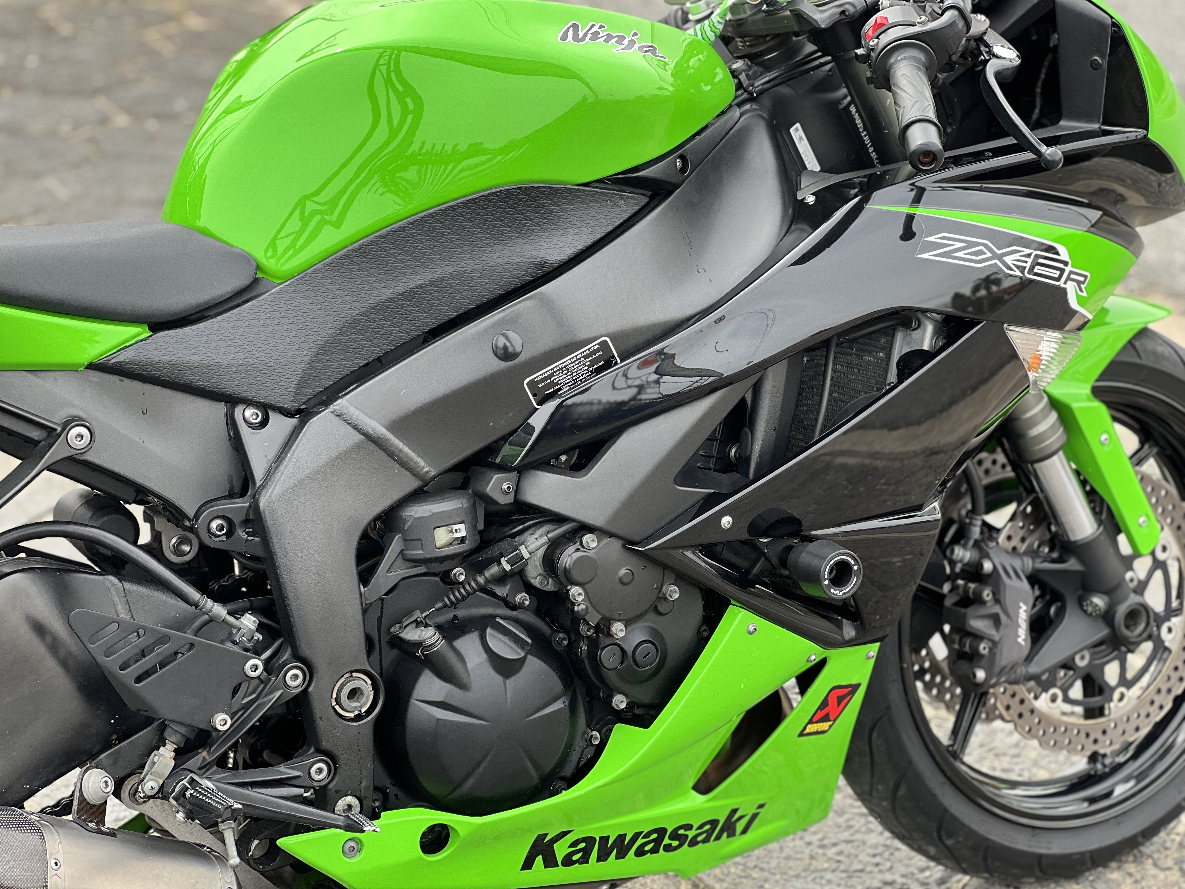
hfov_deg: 25.3
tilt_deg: -22.0
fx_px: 2636
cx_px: 592
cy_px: 444
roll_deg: -0.1
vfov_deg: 19.1
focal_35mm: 77
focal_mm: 9
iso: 32
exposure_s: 1/121
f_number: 2.8
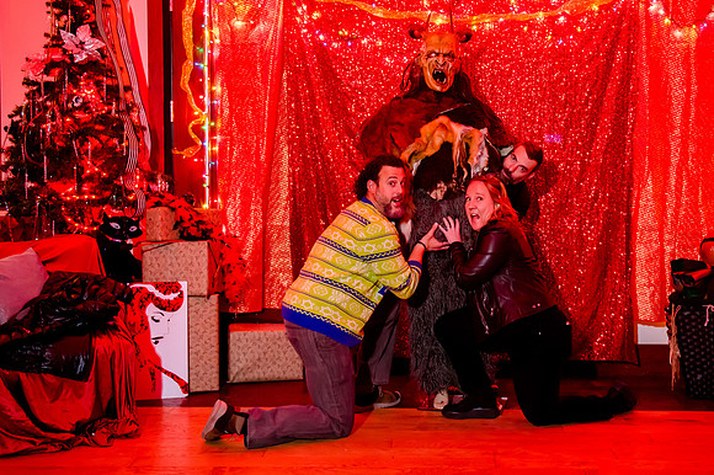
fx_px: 878
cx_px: 421
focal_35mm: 44
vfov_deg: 30.2
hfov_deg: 44.1
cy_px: 200
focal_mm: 34
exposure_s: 1/60
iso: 4000
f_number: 2.8
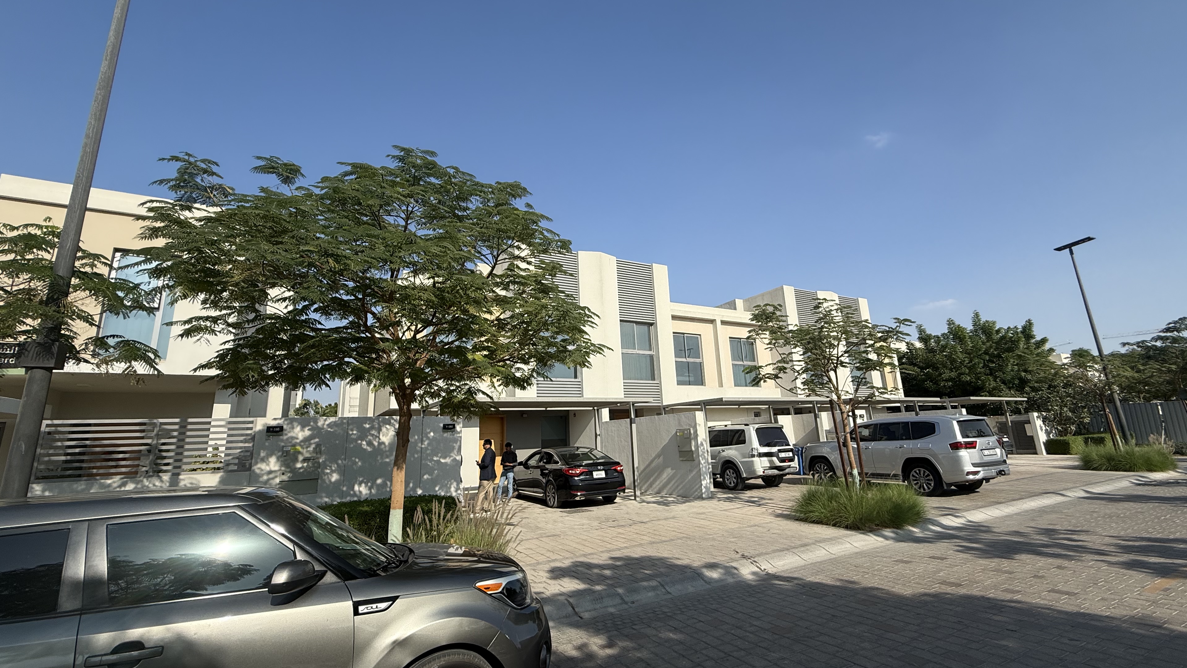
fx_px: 504
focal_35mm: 16
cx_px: 598
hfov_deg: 99.4
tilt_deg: +13.1
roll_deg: +2.2
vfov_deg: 67.1
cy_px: 321
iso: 50
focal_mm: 2.22
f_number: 2.2
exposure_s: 1/3125
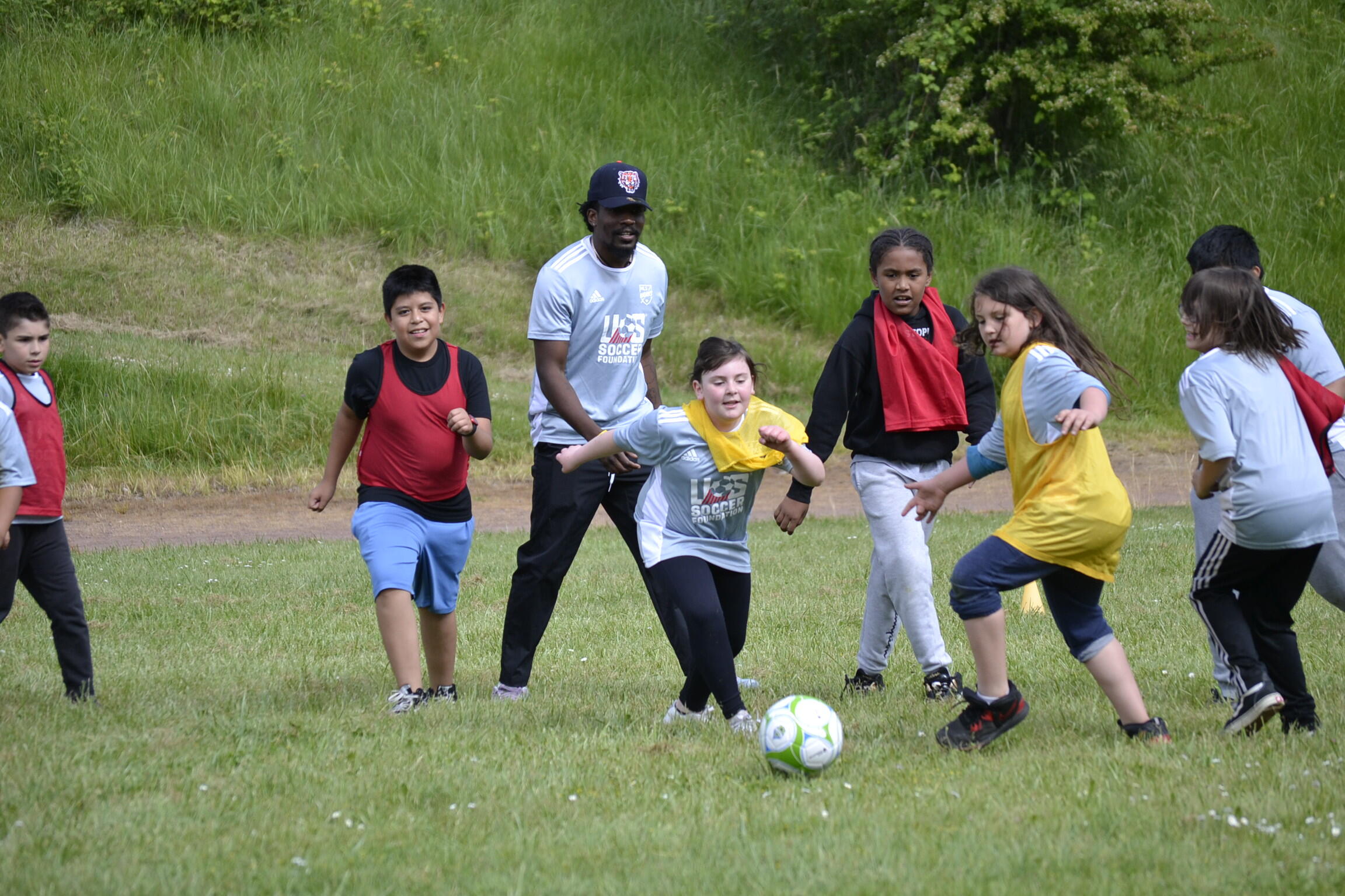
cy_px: 448
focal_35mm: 174
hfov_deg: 11.8
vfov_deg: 7.9
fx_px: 6500
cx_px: 672
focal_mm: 116
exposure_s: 1/1250
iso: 400
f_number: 5.6
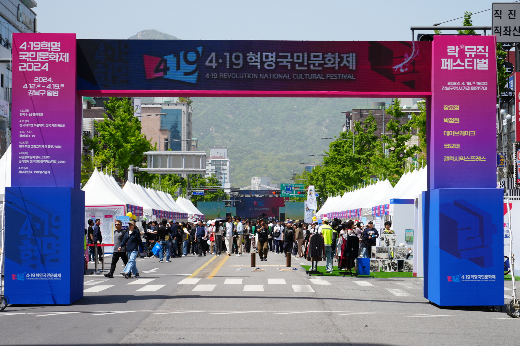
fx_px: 1517
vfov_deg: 13.0
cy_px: 173
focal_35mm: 105
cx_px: 260
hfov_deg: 19.5
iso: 100
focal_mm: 105
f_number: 9
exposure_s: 1/160
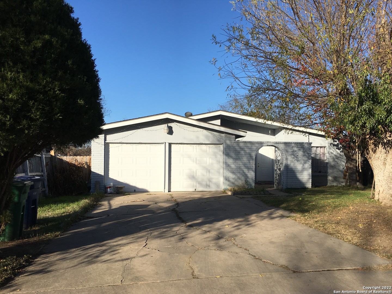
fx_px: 328
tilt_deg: +2.1
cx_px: 196
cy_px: 147
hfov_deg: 61.7
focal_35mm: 29
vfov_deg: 48.2
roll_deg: +0.9
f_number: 2.2
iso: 25
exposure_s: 1/2079
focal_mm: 4.15
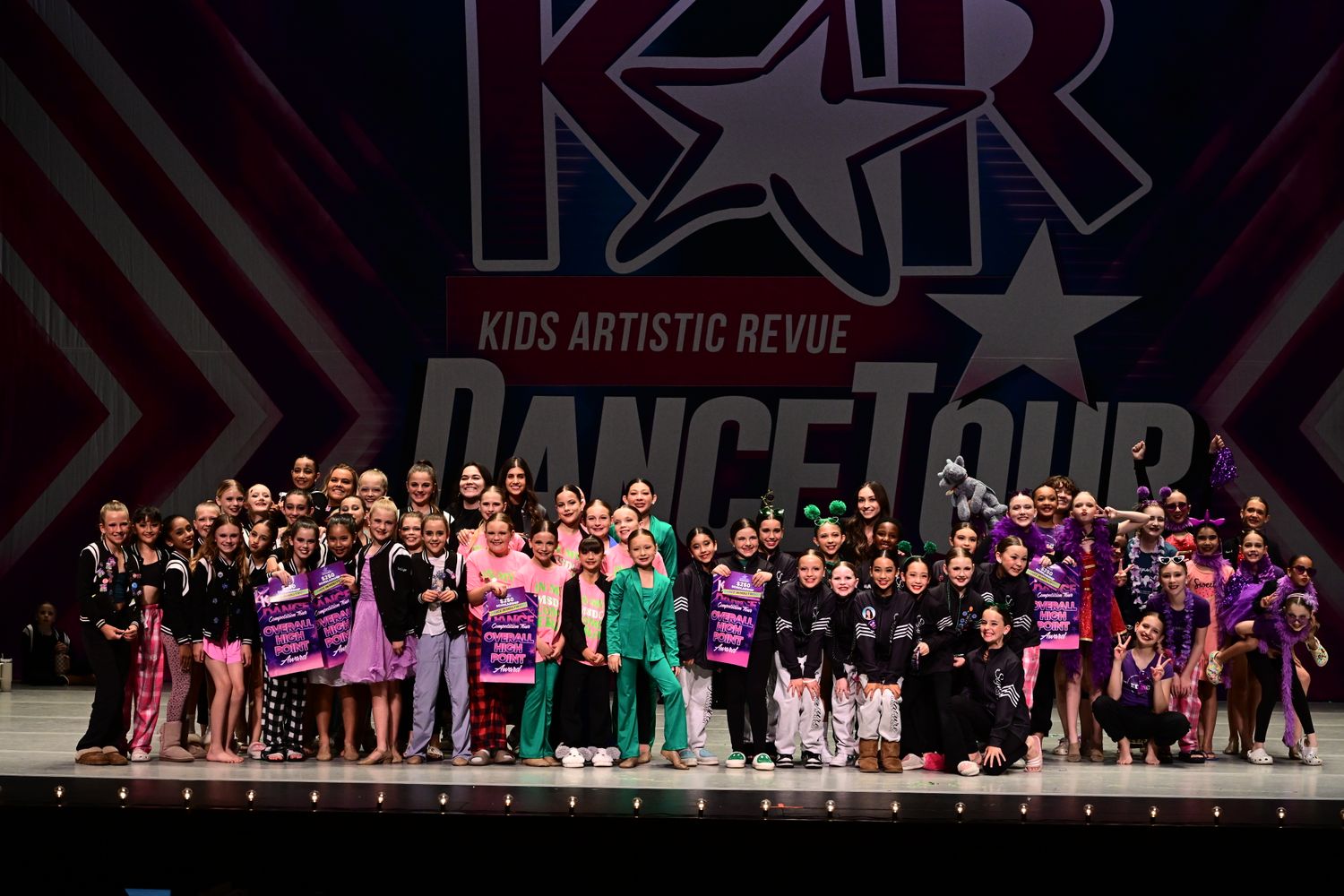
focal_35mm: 90
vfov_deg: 15.2
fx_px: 3360
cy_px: 448
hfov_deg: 22.6
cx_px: 672
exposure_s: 1/640
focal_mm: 90
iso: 2000
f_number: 4
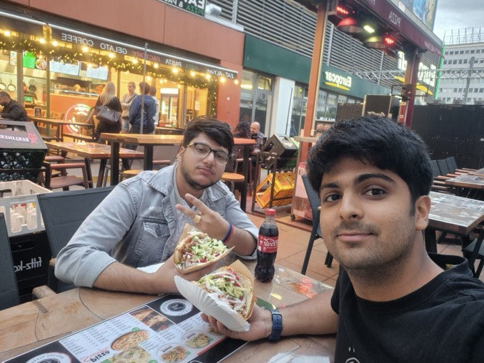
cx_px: 242
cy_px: 182
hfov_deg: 69.4
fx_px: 350
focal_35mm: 25
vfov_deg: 54.9
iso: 500
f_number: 2.4
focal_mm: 3.21
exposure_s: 1/33
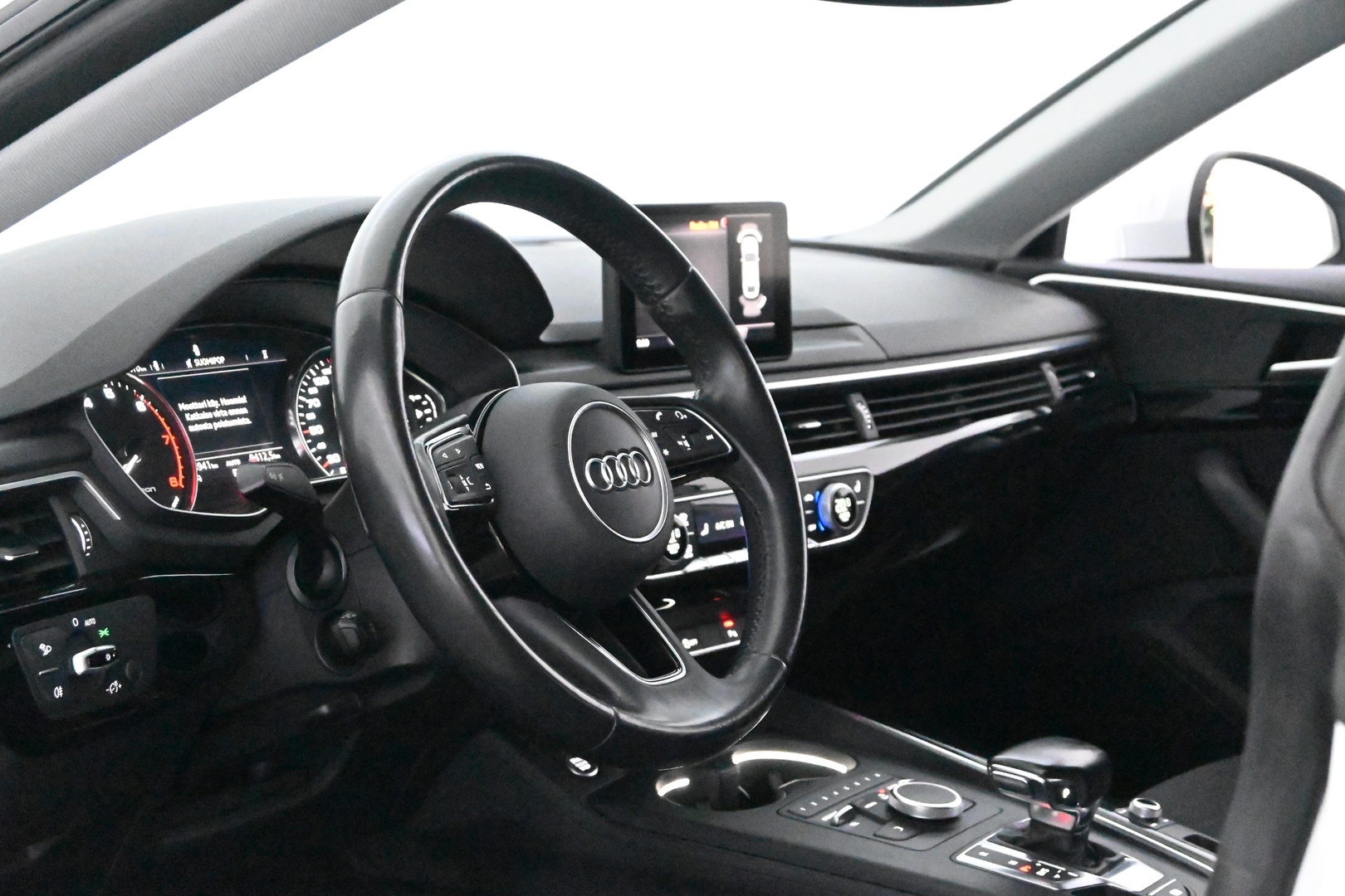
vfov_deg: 19.7
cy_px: 448
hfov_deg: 29.2
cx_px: 672
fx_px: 2578
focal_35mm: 69
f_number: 6
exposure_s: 1/80
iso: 36000
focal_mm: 46
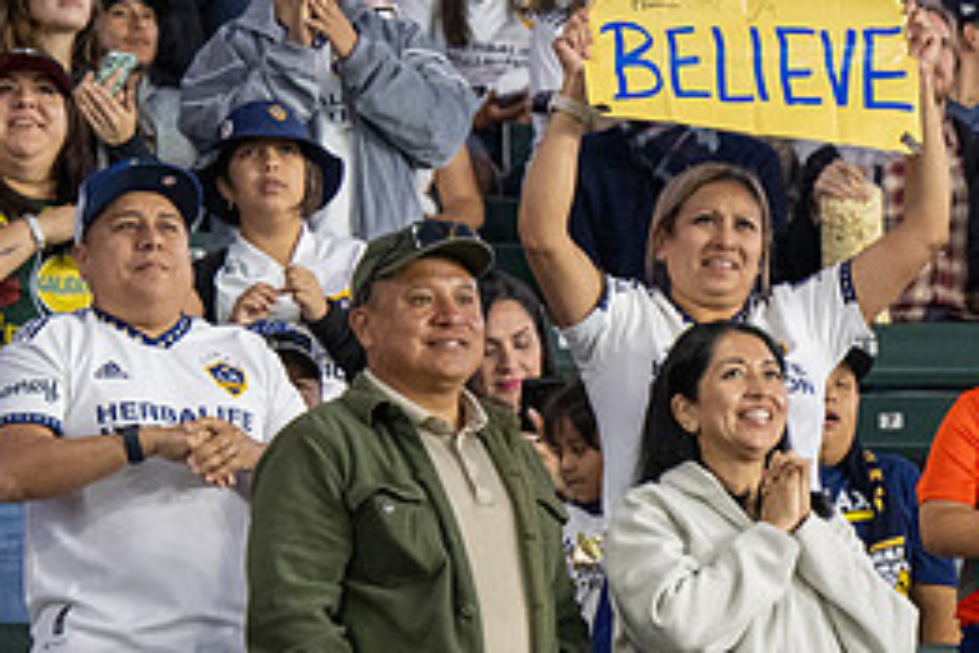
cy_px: 266
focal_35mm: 366
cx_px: 765
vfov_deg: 3.8
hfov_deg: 5.6
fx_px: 9952
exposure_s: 1/200
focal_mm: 110
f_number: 4
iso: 2500
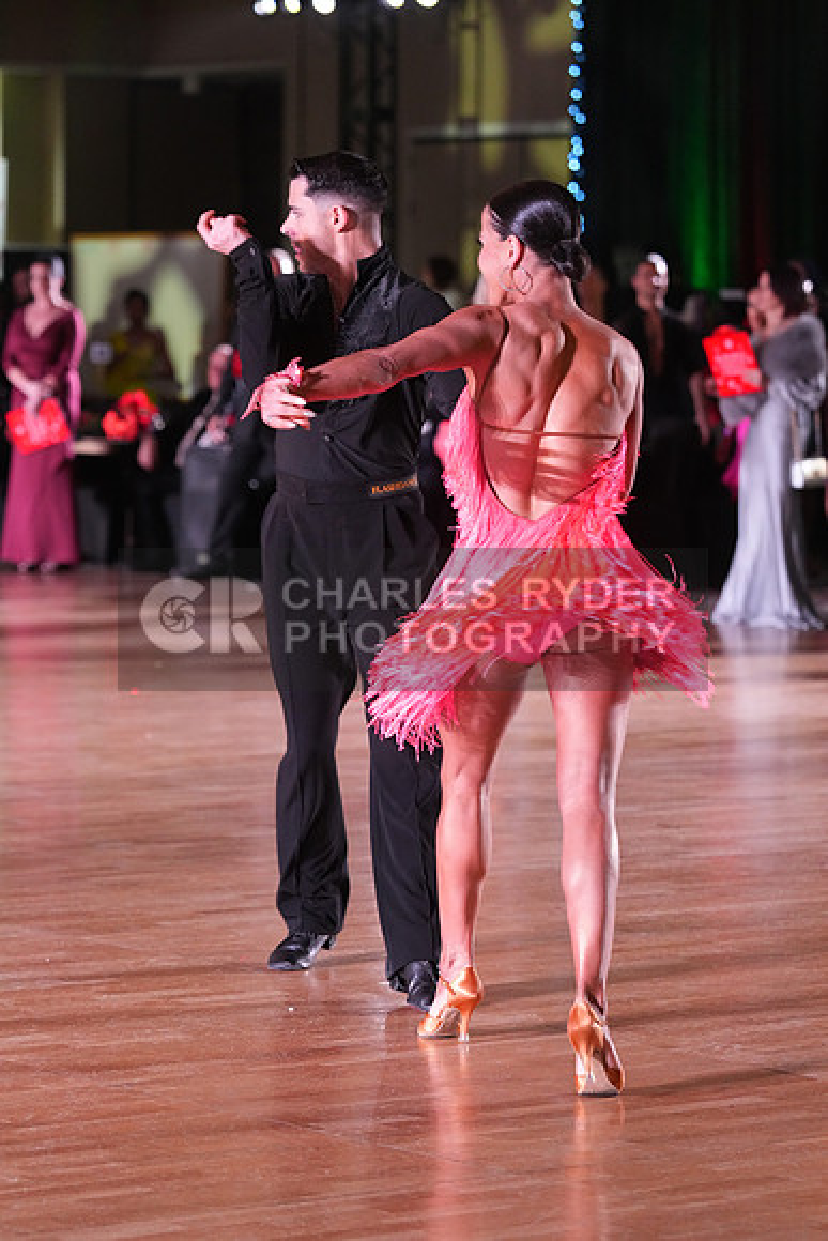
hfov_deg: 10.2
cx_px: 414
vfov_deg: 15.2
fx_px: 4654
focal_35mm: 135
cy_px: 620
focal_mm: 135
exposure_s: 1/200
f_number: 4.5
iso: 4000
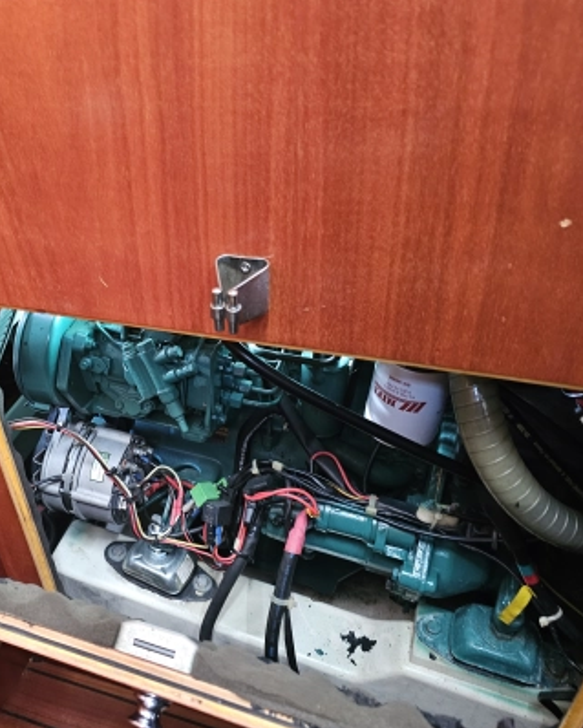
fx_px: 668
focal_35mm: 31
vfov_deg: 57.1
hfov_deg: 45.6
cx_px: 150
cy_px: 369
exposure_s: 1/40
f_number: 1.7
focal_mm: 6.3
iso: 640
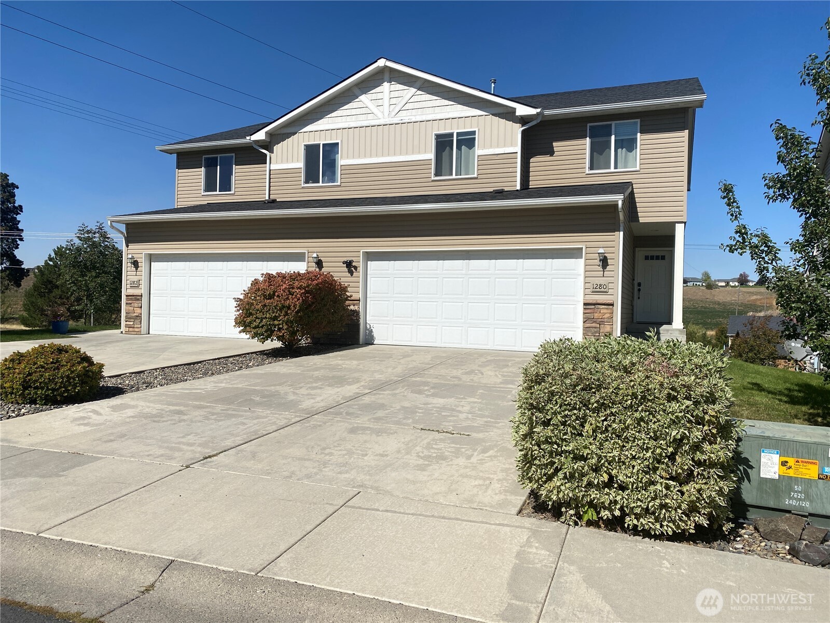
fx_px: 623
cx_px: 415
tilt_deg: +0.5
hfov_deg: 67.3
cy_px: 312
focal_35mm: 26
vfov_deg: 53.1
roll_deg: -1.5
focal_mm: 4.25
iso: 32
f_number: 1.8
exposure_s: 1/6410
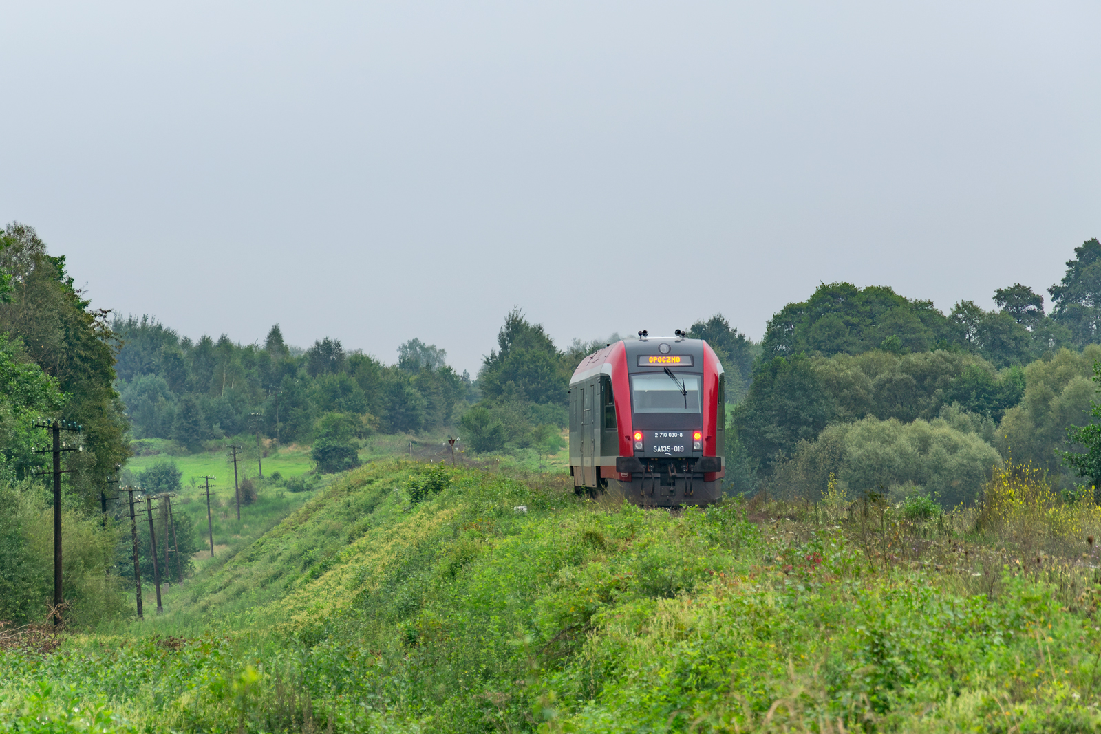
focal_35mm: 147
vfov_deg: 9.3
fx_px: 4496
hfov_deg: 14.0
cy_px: 367
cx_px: 550
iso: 200
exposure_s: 1/400
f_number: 5.6
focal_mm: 98
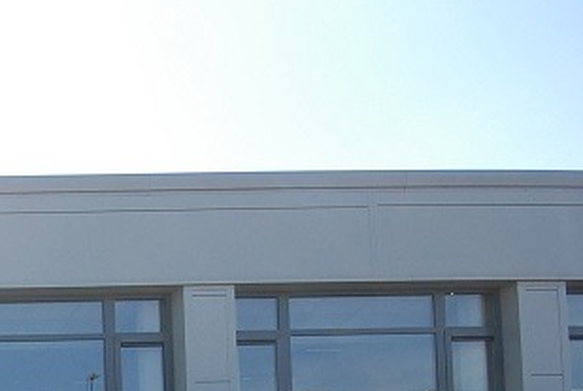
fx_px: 762
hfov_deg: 28.7
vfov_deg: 24.5
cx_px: -272
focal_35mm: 47
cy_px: 527
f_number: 9
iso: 400
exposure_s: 1/320
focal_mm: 10
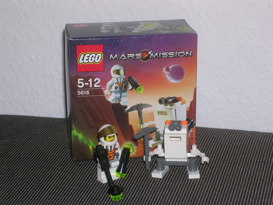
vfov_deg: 12.9
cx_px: 136
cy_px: 102
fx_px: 907
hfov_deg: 17.1
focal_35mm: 115
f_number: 4.9
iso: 50
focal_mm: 17.4
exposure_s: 1/60.1
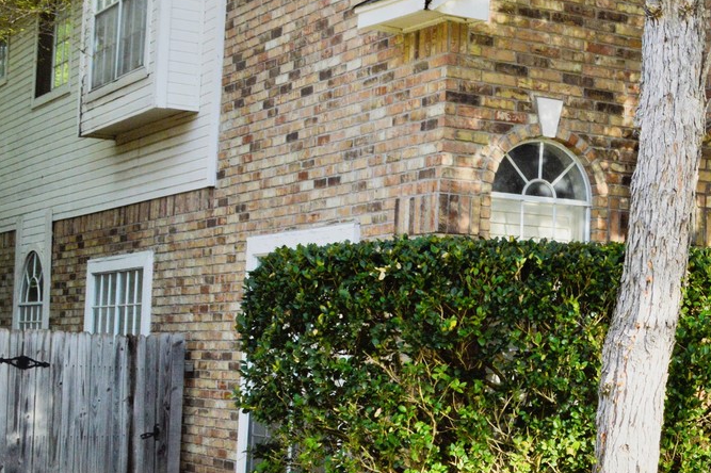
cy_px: 252
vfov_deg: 18.7
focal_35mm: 73
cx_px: 774
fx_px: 1441
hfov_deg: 25.7
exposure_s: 1/250
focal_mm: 20
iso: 400
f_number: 10
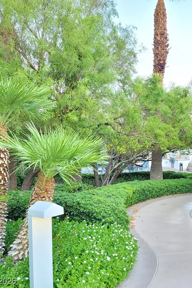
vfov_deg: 54.4
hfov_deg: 35.6
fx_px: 280
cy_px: 144
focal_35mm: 35
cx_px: 172
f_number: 1.8
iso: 125
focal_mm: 7
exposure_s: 1/119
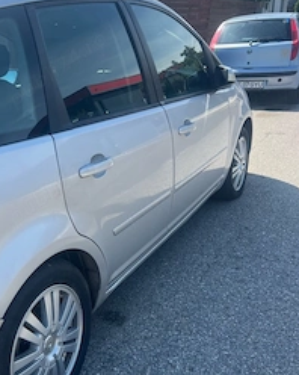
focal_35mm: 41
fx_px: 454
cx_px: 88
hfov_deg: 35.9
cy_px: 206
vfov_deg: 44.8
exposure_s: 1/1311
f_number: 1.5
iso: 50
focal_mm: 5.7
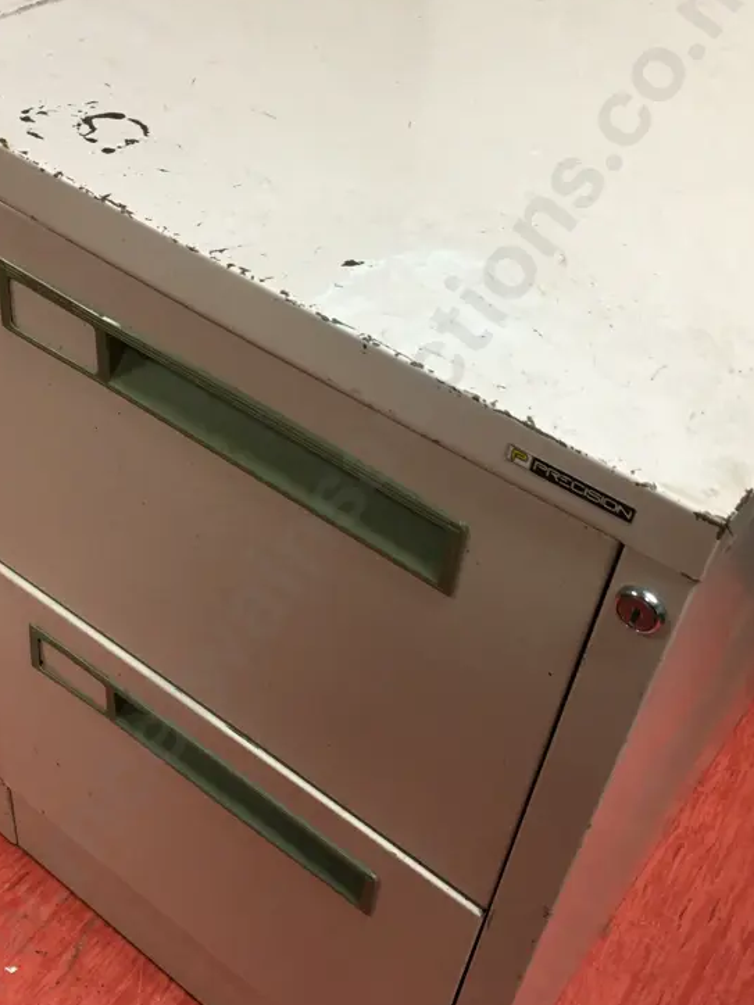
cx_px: 326
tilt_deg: -41.4
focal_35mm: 41
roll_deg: -8.3
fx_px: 1191
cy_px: 515
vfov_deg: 45.8
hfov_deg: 35.1
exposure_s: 1/17
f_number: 2.2
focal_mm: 4.15
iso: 64
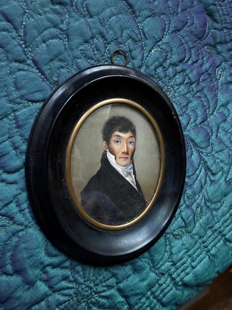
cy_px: 155
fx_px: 214
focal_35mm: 24
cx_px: 116
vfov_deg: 71.6
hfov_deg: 56.8
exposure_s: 1/50
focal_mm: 2.22
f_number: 2.2
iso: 500
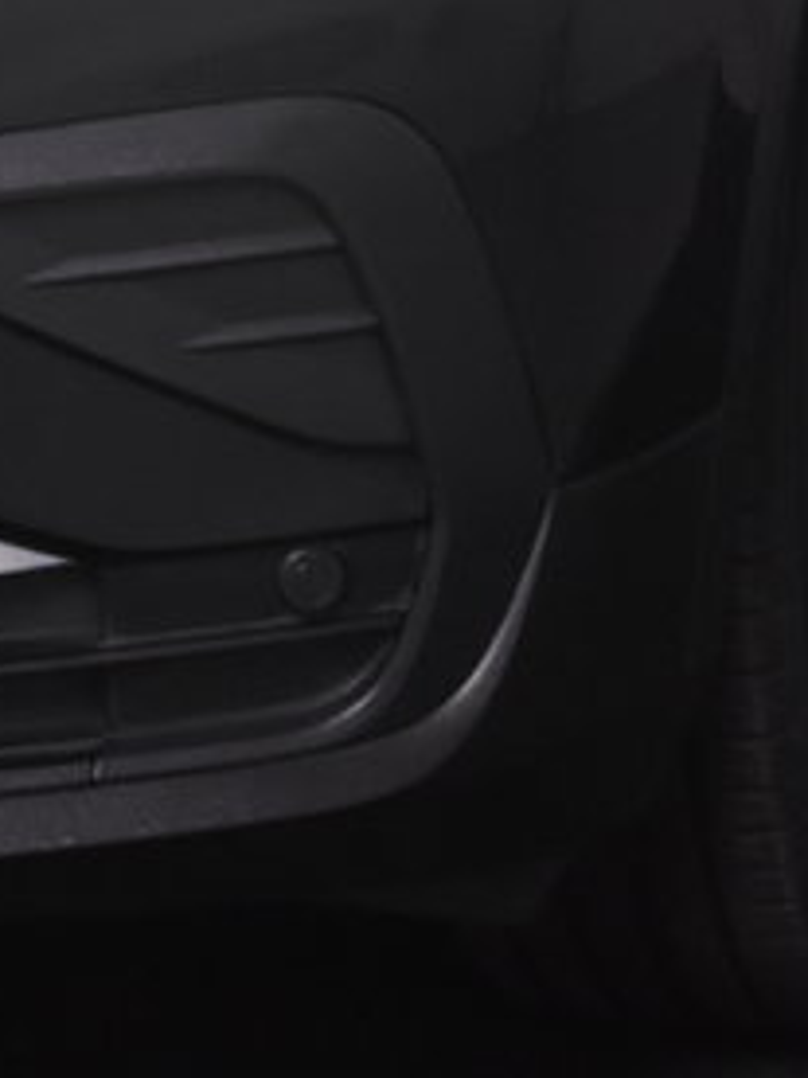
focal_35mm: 207
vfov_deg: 9.4
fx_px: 6449
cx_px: -527
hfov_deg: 7.0
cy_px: -221
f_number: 5.6
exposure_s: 1/125
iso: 1600
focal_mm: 31
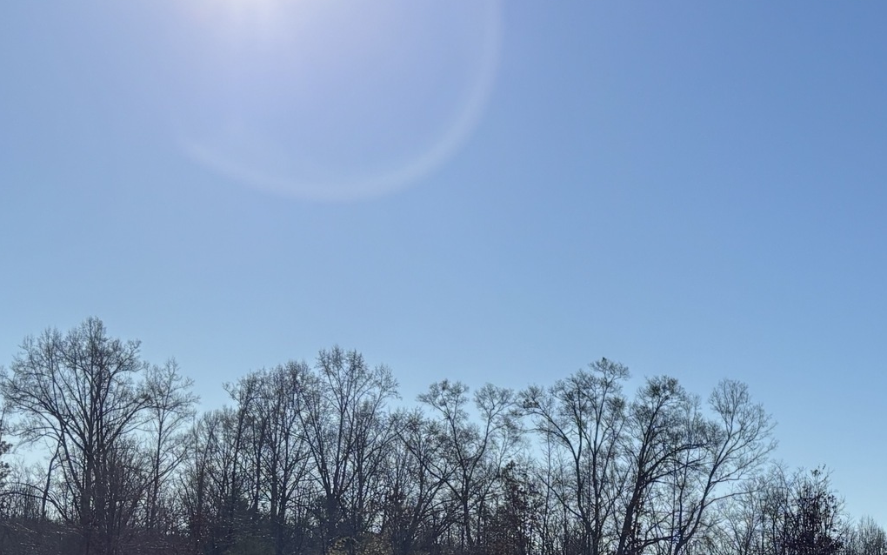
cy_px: 662
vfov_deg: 15.2
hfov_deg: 24.1
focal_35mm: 83
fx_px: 2007
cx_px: 826
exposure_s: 1/5348
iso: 50
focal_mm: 5.96
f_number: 1.6
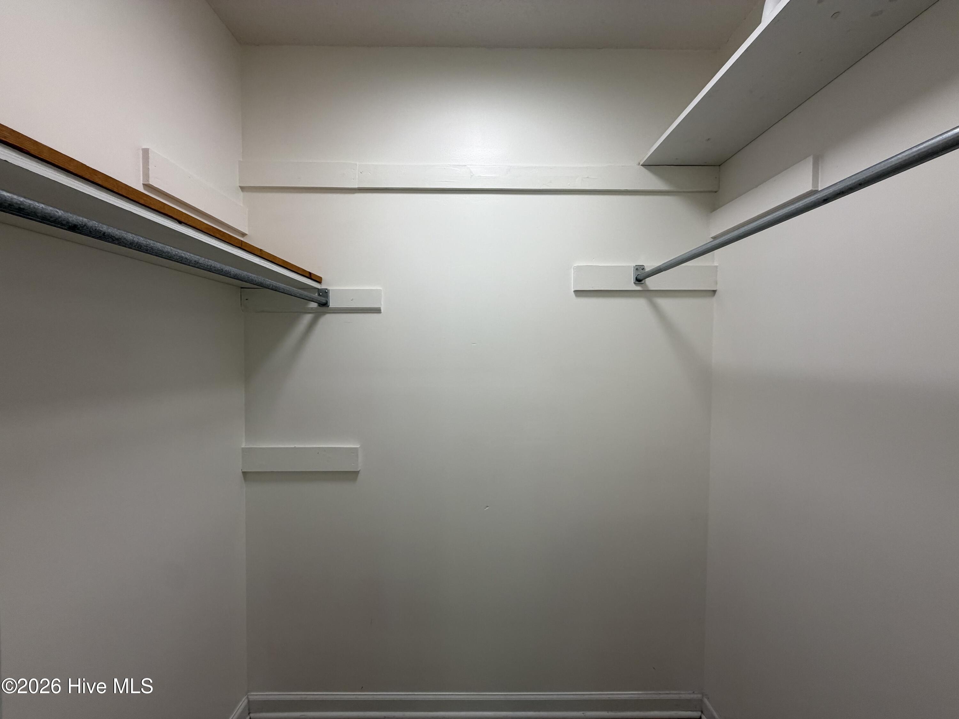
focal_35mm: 14
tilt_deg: -1.9
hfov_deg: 102.1
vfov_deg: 85.7
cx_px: 480
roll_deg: -0.2
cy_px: 360
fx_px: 388
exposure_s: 1/120
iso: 125
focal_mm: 2.22
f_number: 2.2
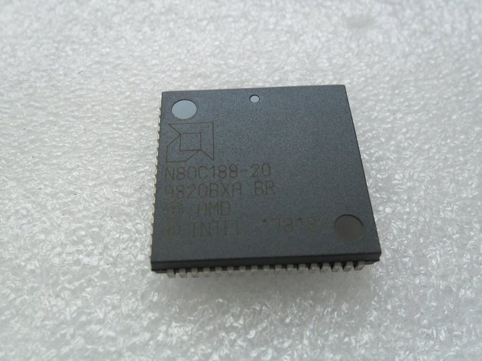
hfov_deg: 65.3
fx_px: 376
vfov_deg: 51.4
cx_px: 241
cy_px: 180
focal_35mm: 27
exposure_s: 1/56
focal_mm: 4.9
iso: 100
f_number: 3.5
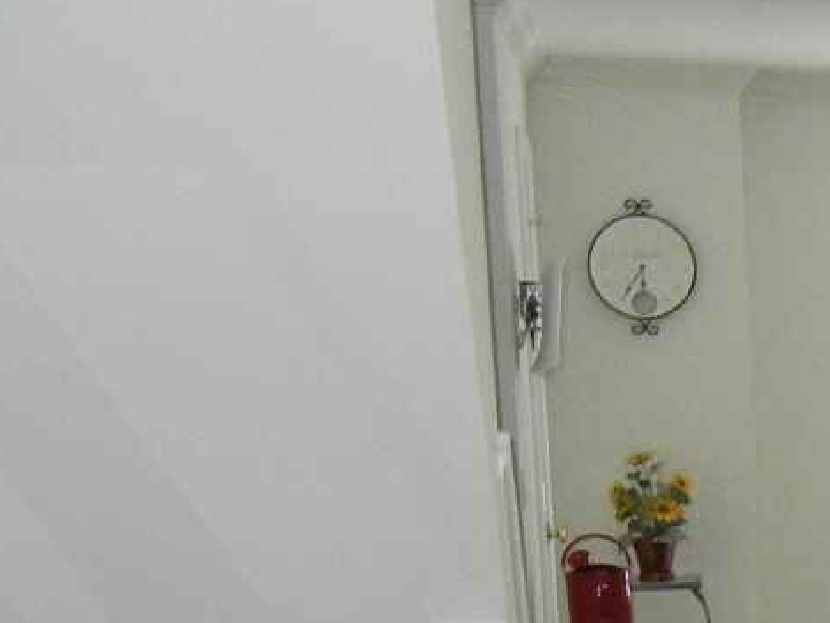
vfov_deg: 11.0
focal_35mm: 131
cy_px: 880
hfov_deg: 13.1
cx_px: 1633
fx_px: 3142
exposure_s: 1/30
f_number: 3.5
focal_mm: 5.4
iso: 388
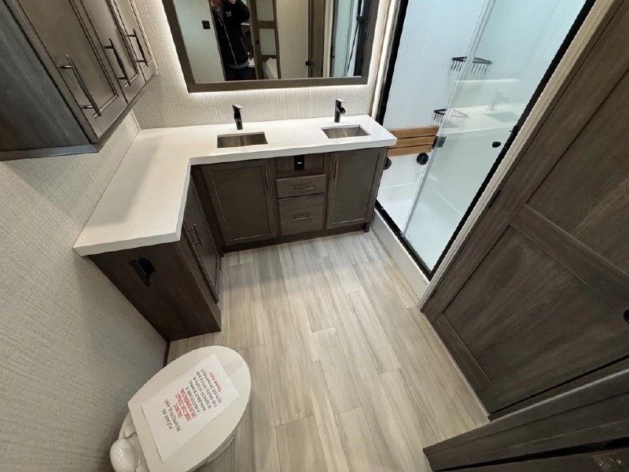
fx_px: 254
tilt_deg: -45.0
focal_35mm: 14
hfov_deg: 102.1
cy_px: 236
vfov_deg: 85.7
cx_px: 314
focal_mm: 2.22
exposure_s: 1/72
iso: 320
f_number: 2.2
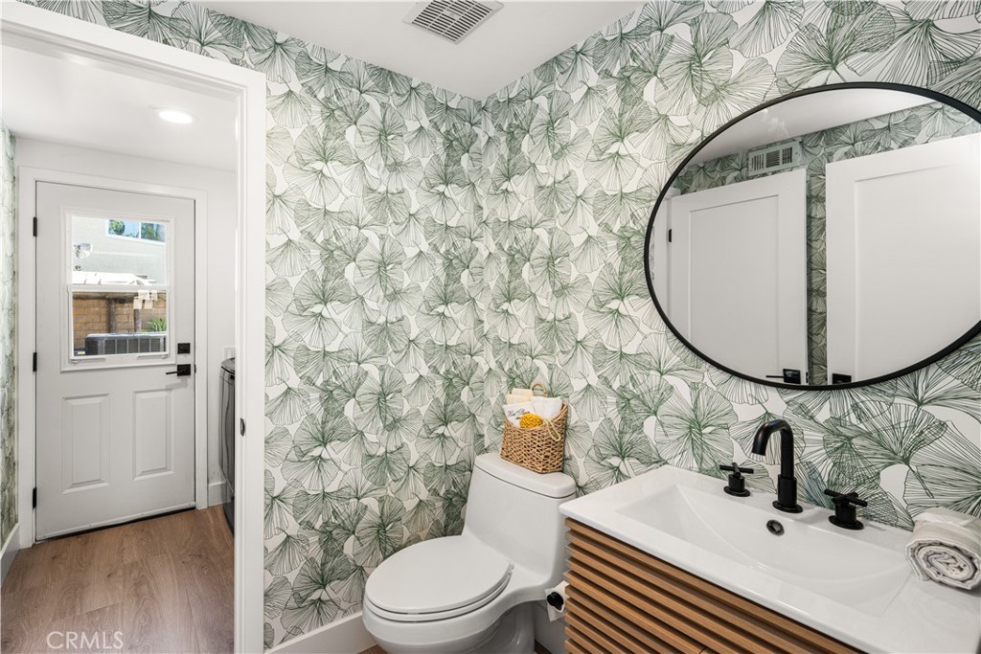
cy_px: 327
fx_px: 409
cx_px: 490
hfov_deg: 100.4
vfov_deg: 77.3
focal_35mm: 15
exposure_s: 1/13
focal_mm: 15
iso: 100
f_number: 6.3
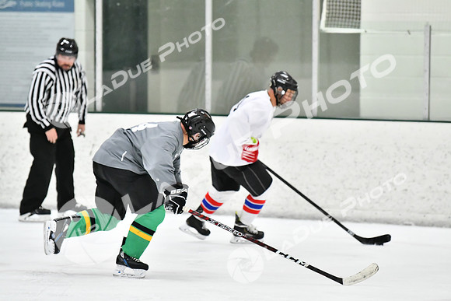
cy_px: 150
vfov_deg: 7.0
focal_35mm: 195
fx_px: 2443
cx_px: 226
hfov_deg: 10.5
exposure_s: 1/1600
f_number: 2.8
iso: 6400
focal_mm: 130
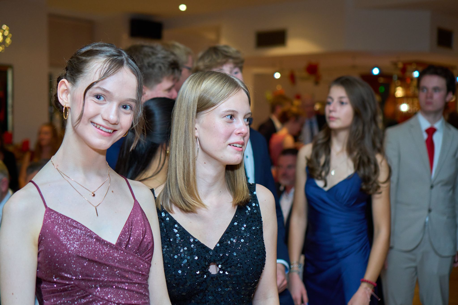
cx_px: 229
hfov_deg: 37.8
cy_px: 152
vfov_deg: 25.8
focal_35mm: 52
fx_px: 668
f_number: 2.2
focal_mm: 35
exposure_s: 1/125
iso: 1000
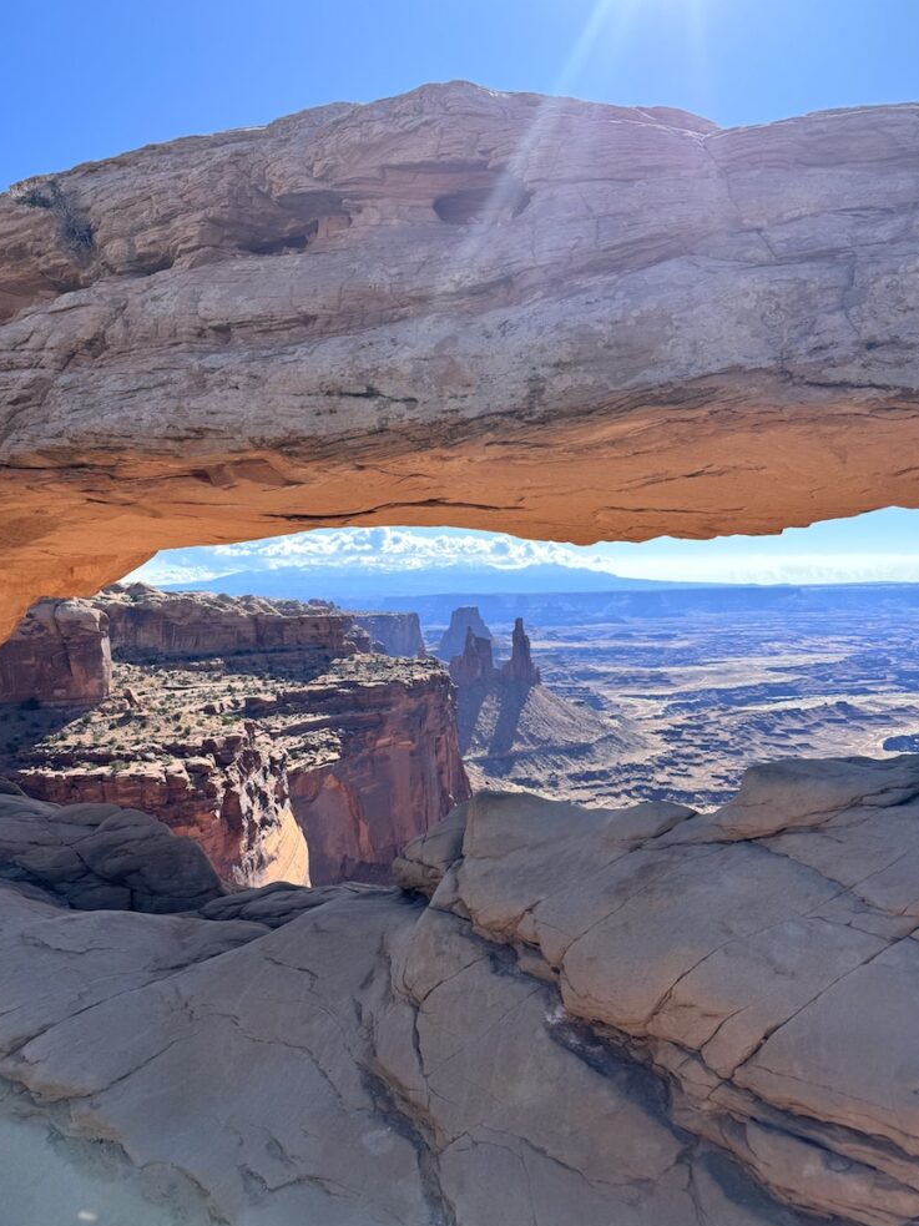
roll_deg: +1.8
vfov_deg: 69.4
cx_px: 449
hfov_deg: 54.9
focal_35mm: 25
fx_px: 885
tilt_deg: -2.3
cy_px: 636
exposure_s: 1/2506
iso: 80
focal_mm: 6.76
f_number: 1.78
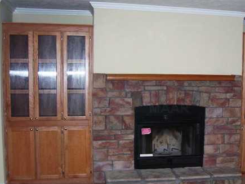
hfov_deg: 37.7
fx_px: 354
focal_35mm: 50
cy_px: 108
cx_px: 169
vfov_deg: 29.0
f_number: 2.7
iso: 125
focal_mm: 5.6
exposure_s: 1/60
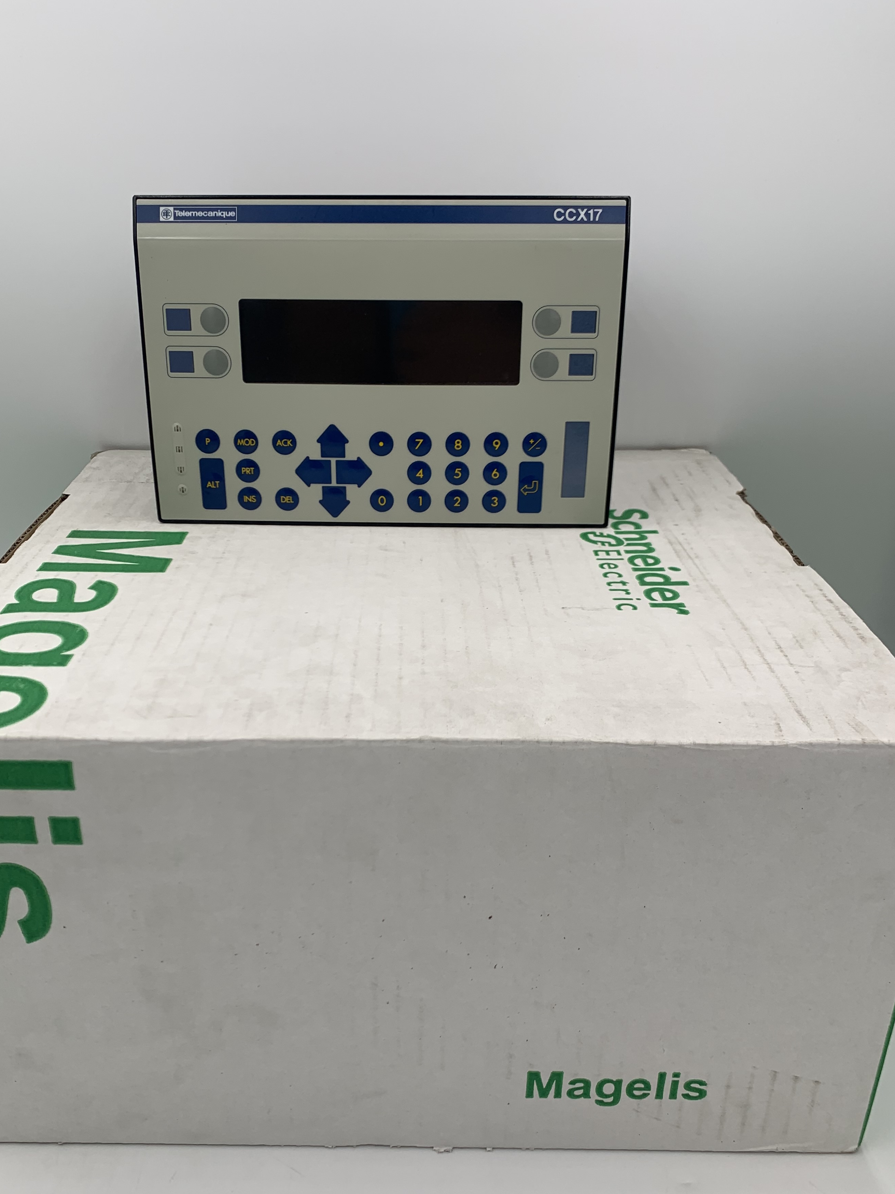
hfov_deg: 46.7
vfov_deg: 59.9
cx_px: 405
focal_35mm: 30
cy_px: 648
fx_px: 1034
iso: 25
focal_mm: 4.25
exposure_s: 1/156
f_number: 1.8
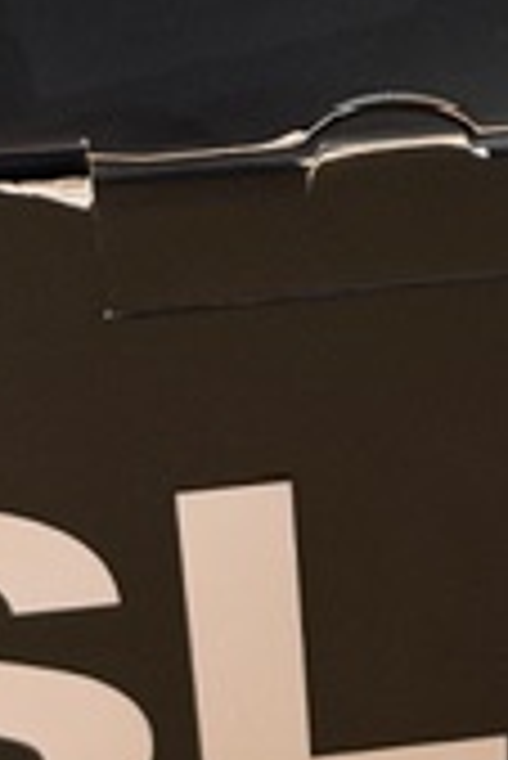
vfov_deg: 10.7
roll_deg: -1.2
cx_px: 661
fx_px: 3992
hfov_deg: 7.2
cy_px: -72
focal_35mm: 189
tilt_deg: -42.0
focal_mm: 6.76
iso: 800
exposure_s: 1/25
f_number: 1.78
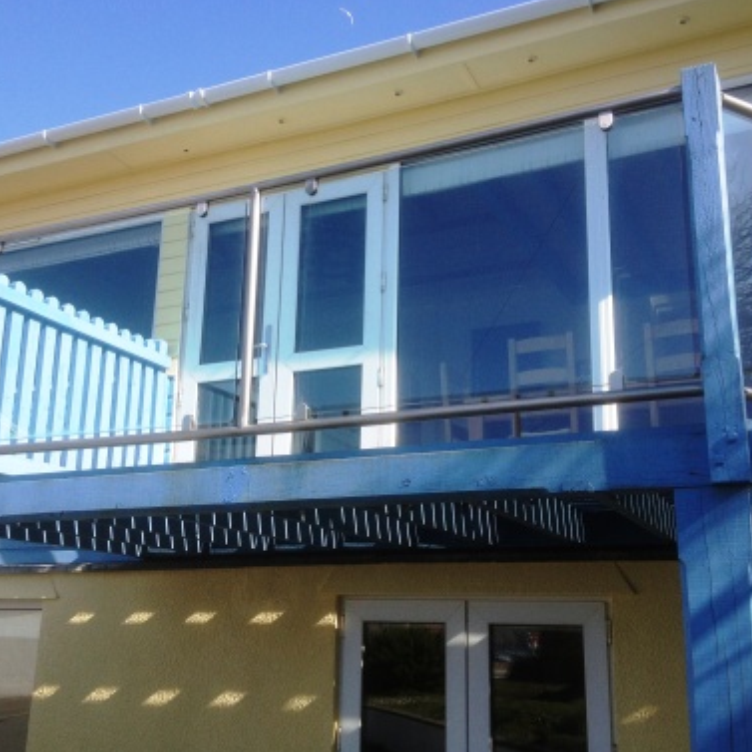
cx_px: 371
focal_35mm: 42
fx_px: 1032
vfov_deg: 40.0
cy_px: 375
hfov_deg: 40.0
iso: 64
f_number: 2.4
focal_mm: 4.28
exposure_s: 1/968
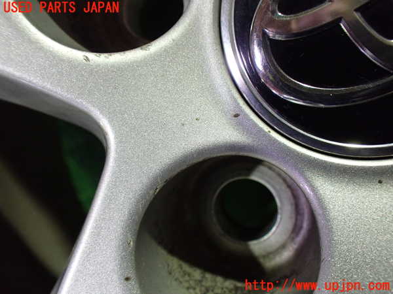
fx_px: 341
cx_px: 196
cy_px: 147
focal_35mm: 30
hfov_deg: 60.0
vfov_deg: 46.8
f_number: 2.3
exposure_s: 1/80
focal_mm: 5.4
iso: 800
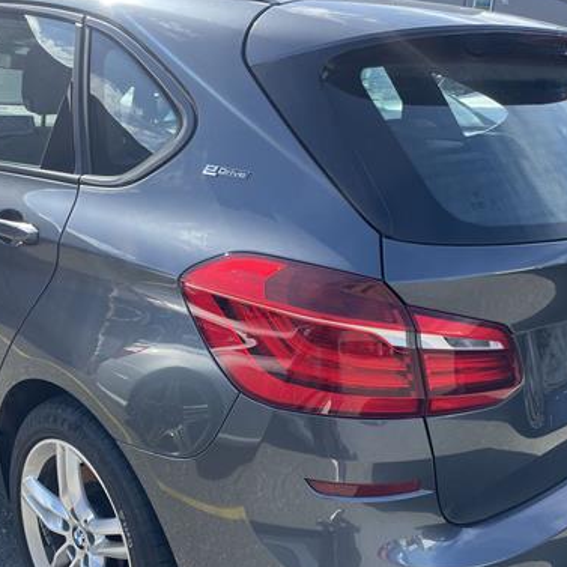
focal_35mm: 39
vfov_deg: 42.8
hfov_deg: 42.3
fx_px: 723
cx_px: 196
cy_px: 319
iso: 32
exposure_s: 1/849
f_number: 1.6
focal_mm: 4.2
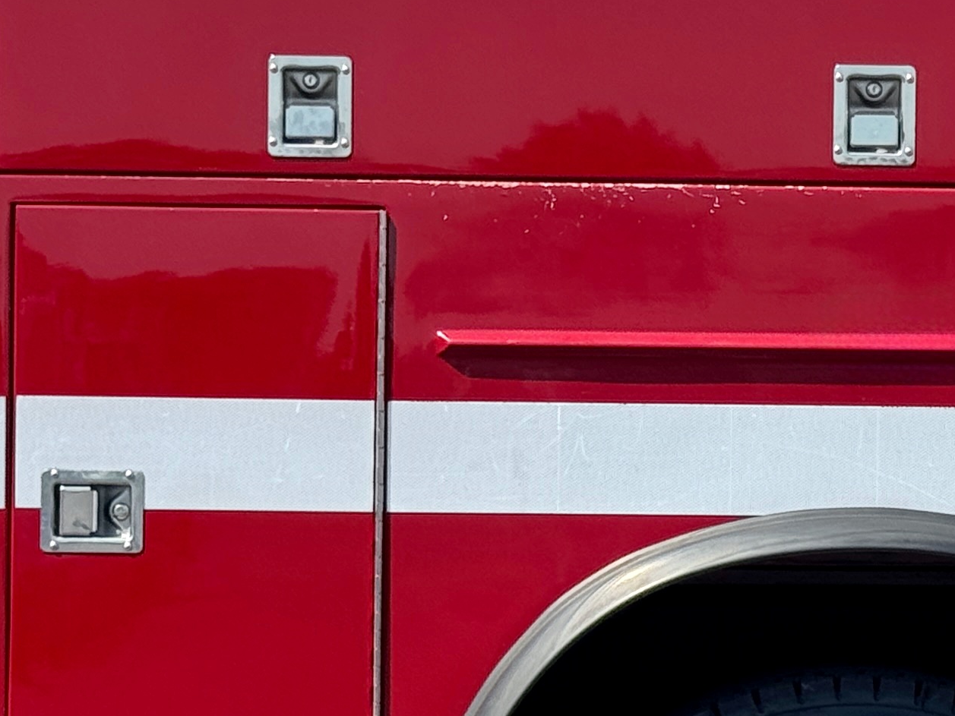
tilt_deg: -1.6
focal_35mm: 154
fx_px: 4249
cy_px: 374
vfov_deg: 9.6
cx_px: 849
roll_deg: +0.6
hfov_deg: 12.7
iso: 64
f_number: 1.78
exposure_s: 1/4608
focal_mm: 6.76
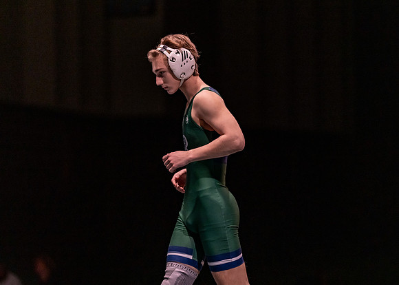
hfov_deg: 13.7
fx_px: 1665
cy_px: 142
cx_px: 218
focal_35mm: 147
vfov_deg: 9.8
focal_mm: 135
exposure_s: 1/800
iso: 2000
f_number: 1.8
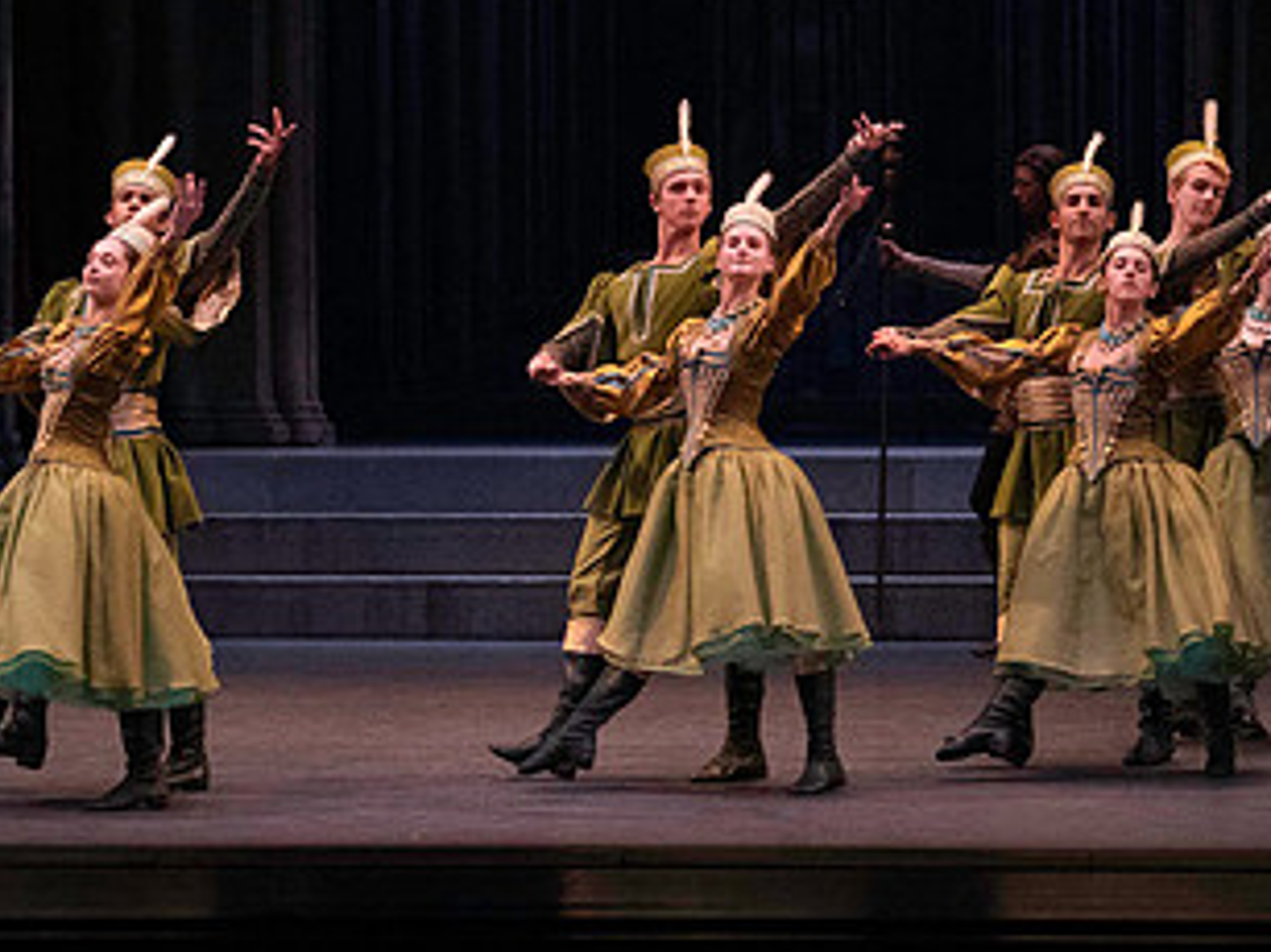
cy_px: 184
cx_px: 733
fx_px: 8405
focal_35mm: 229
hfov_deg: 8.6
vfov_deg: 6.5
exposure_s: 1/400
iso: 12800
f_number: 7.1
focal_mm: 126
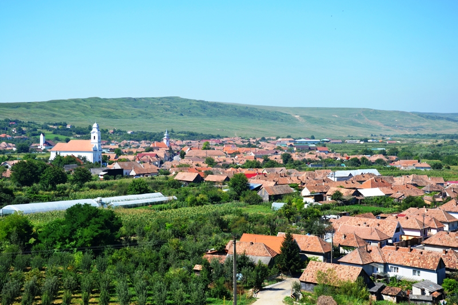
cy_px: 152
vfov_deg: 22.6
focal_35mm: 60
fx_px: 763
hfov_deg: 33.4
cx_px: 229
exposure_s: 1/200
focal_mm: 40
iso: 100
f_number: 7.1
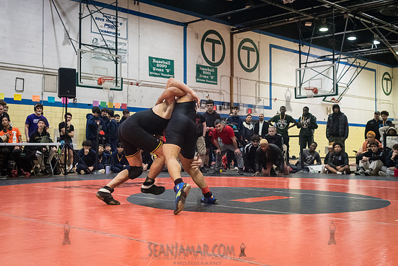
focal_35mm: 45
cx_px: 184
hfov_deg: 43.5
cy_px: 125
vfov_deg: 29.8
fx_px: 498
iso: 8000
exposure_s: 1/320
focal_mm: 35
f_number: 4
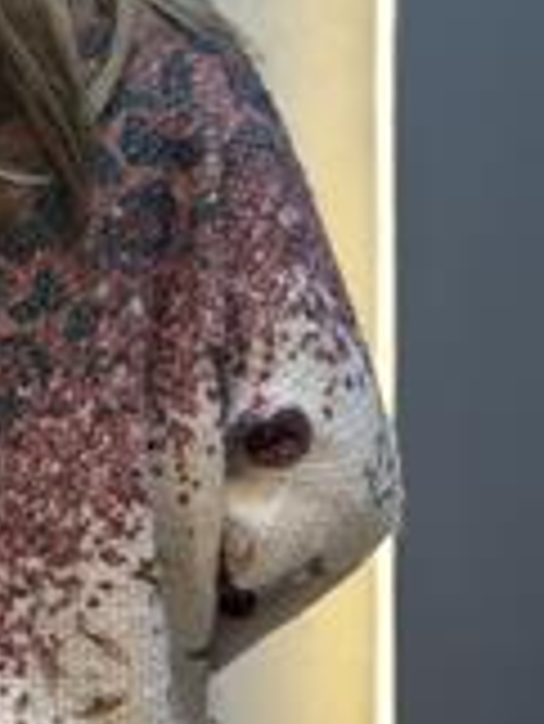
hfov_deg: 11.8
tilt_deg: -6.1
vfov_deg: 15.9
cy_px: 191
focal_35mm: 123
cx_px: -117
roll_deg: +1.1
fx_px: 2574
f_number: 1.78
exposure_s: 1/100
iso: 50
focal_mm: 6.76
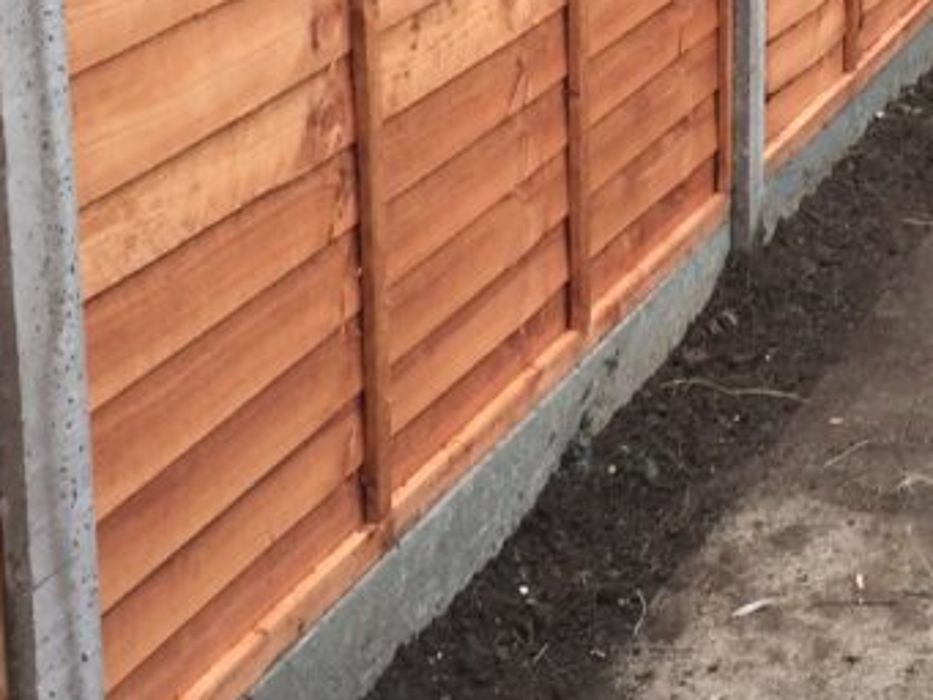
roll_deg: +0.0
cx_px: 714
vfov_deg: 16.3
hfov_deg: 22.3
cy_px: -148
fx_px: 2346
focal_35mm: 87
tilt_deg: -13.3
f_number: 2.2
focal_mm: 4.15
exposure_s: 1/100
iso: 50
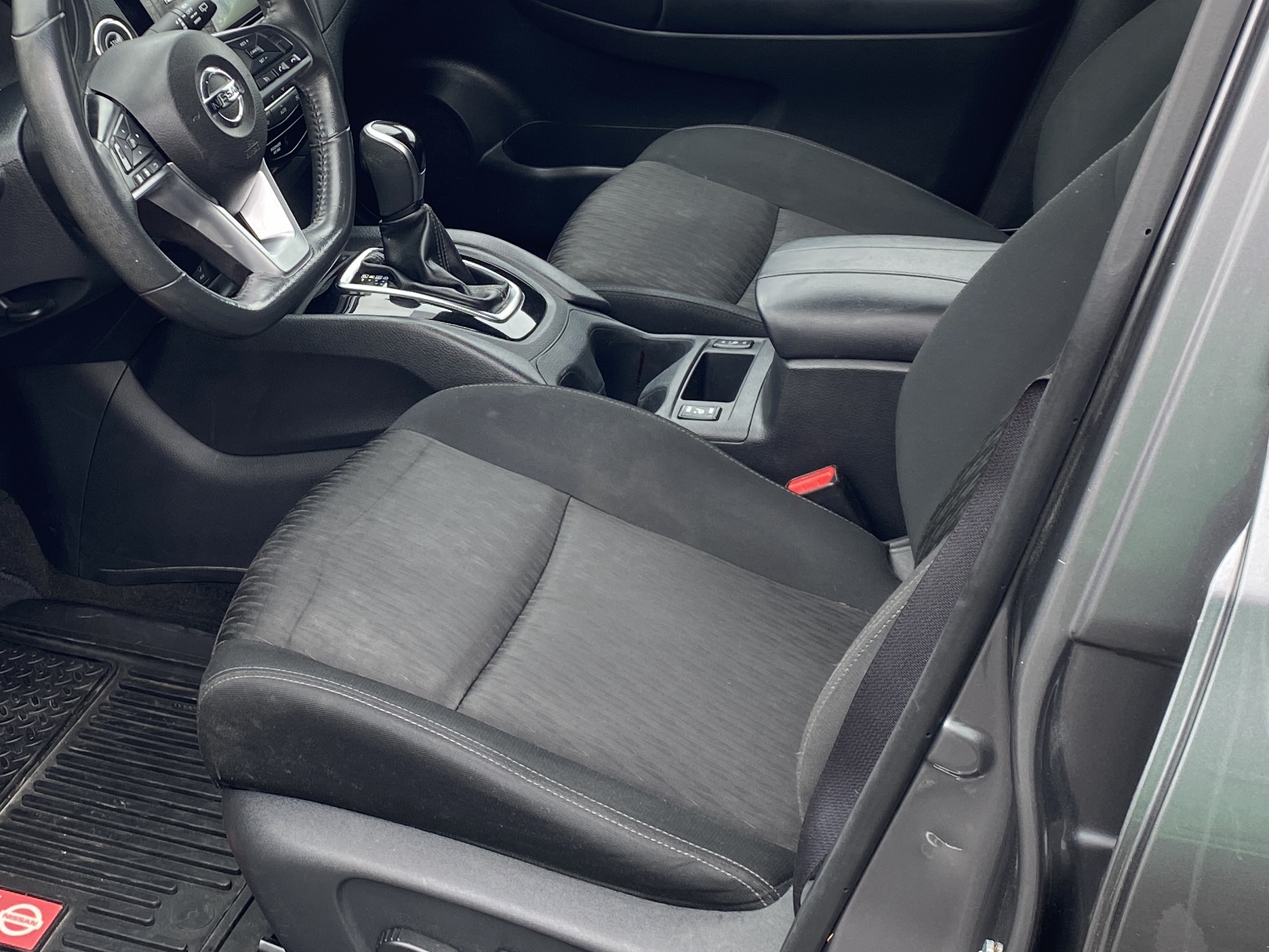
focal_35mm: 56
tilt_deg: -25.4
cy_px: 292
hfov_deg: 33.8
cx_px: 344
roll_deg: -2.0
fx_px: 2053
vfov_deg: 25.9
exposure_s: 1/122
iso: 32
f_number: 1.8
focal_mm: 4.25
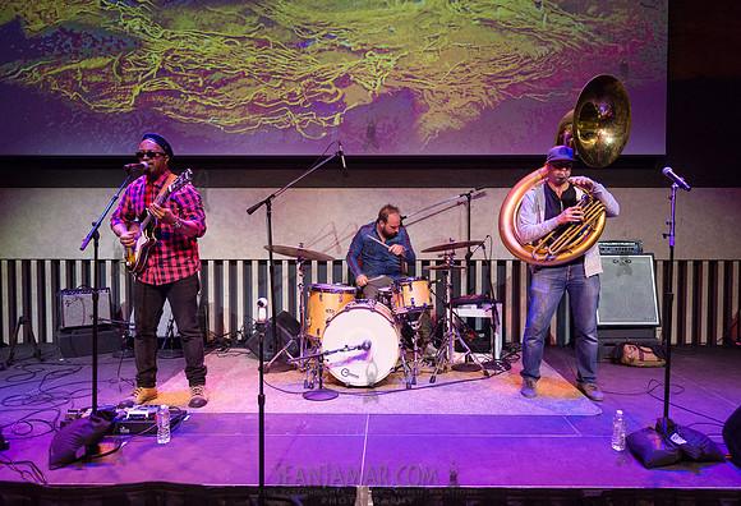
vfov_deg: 50.4
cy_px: 248
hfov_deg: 69.1
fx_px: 537
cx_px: 386
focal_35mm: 26
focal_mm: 24
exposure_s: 1/500
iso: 3200
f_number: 2.8
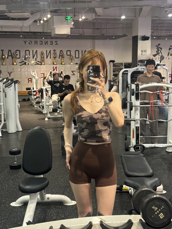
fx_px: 318
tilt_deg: -6.9
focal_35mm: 48
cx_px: 86
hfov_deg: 30.3
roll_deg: +0.2
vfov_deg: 39.7
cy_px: 114
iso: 320
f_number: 1.78
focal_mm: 6.76
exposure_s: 1/33
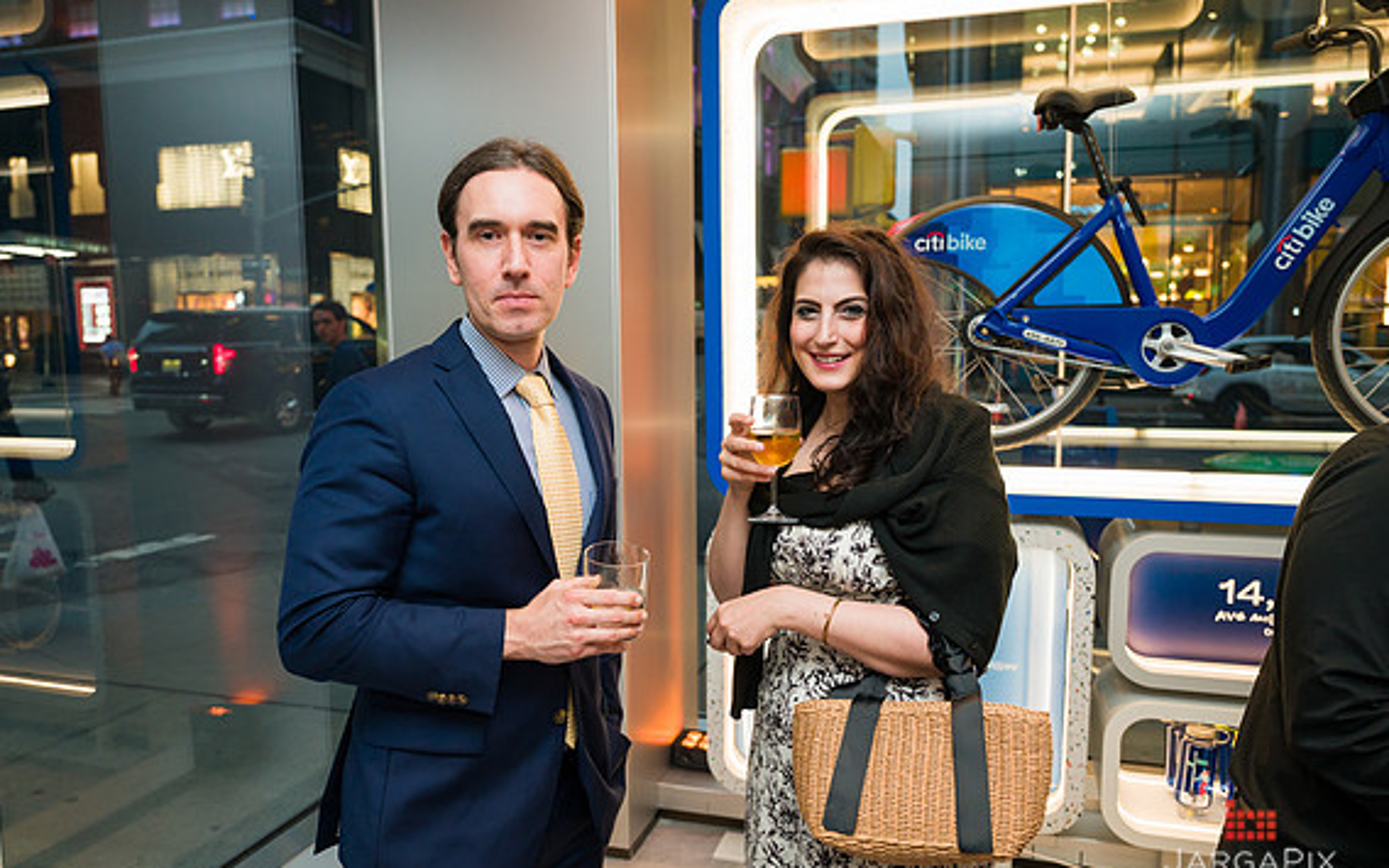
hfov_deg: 68.4
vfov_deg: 46.0
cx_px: 690
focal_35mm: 27
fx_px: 1022
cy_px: 455
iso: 800
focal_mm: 25.5
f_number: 3.2
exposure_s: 1/160
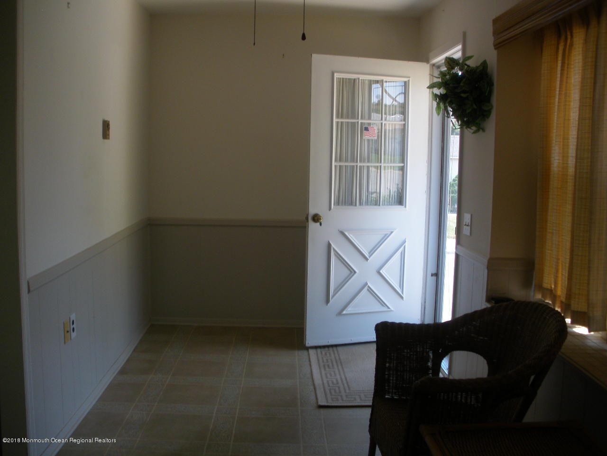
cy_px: 228
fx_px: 631
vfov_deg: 39.7
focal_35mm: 36
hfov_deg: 51.4
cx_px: 304
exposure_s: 1/60
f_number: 3.5
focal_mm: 6.3
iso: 80
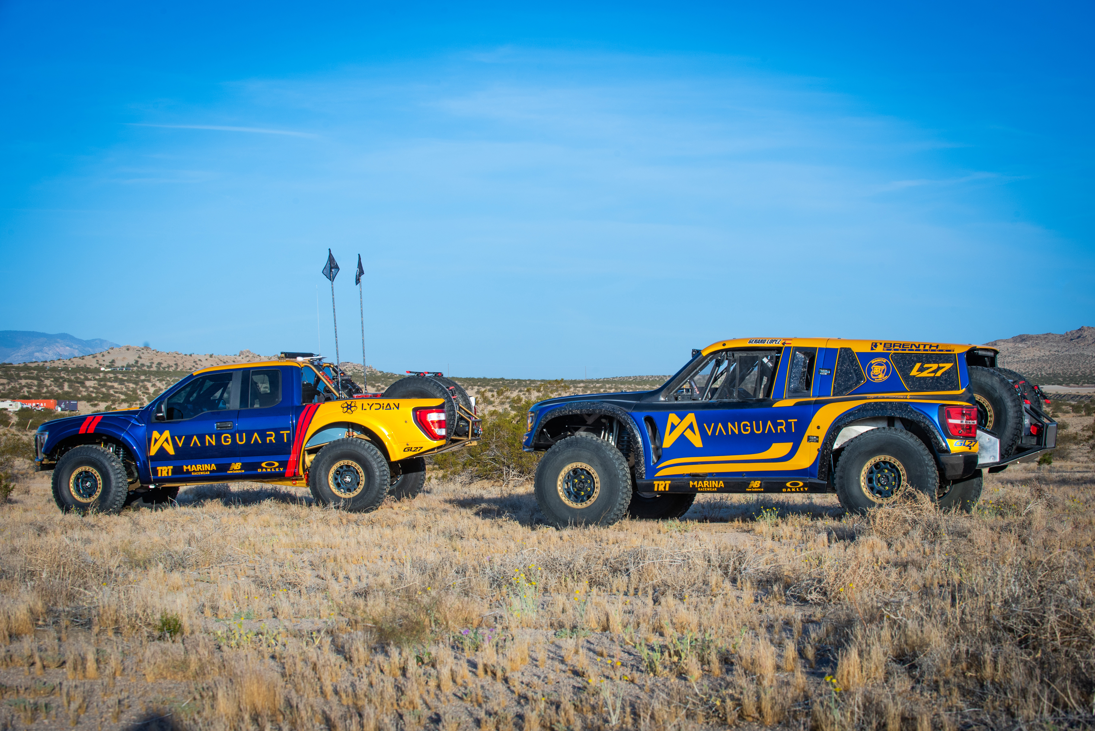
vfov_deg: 19.5
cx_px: 548
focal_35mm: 70
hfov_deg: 28.8
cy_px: 366
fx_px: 2130
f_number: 11
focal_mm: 70
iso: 400
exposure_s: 1/250
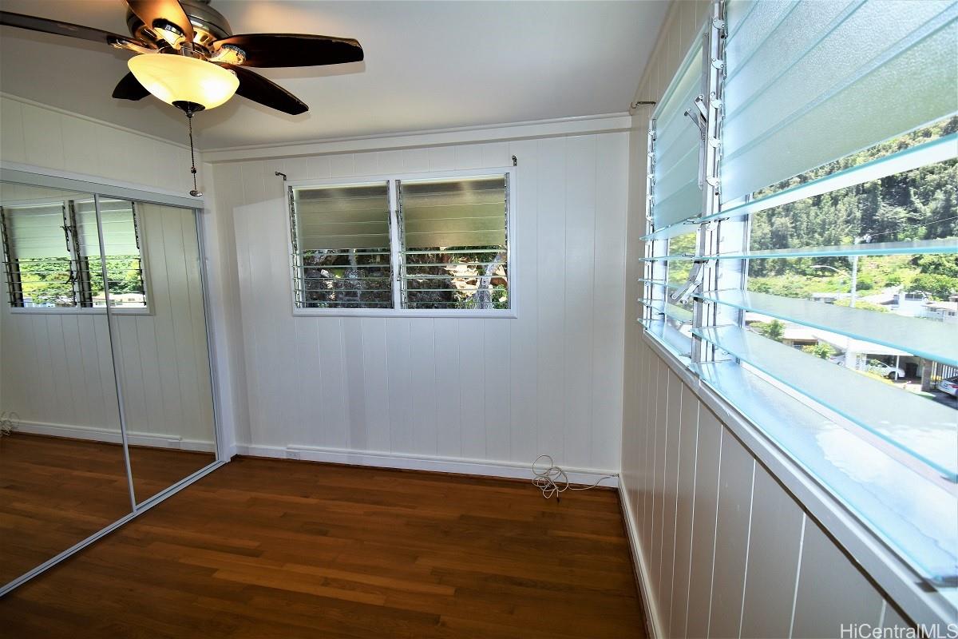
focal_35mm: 15
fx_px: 399
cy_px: 320
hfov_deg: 100.4
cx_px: 479
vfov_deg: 77.3
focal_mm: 10
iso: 160
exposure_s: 1/125
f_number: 5.6
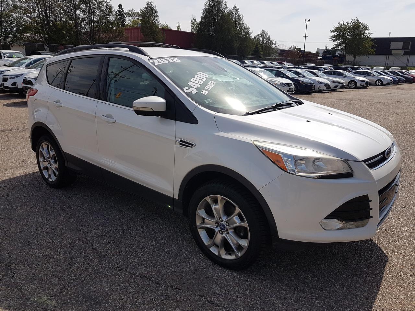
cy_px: 156
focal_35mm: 26
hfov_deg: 67.3
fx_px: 312
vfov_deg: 53.1
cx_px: 208
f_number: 1.7
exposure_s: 1/3368
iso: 40
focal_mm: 4.2
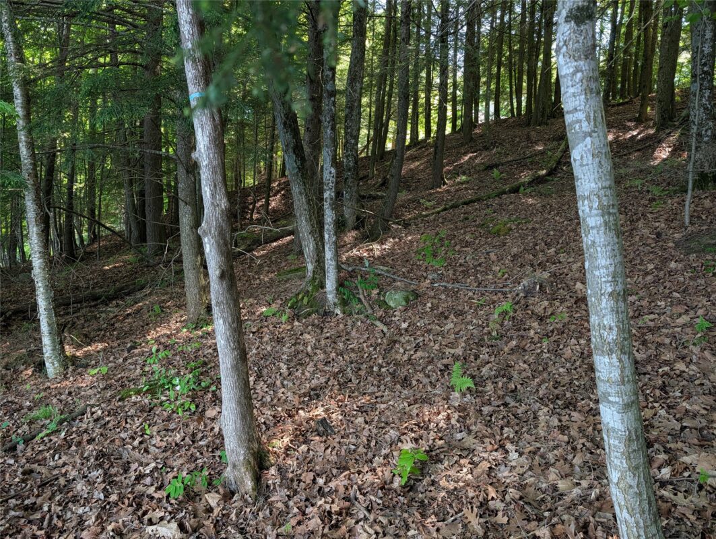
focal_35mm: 24
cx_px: 358
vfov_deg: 56.9
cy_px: 270
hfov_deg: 71.5
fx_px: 497
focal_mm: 6.9
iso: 192
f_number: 1.68
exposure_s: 1/207
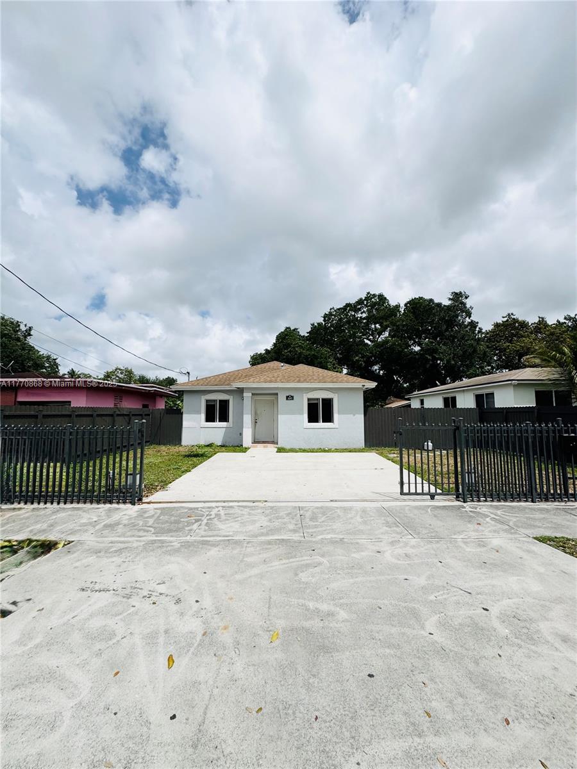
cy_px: 384
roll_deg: -0.2
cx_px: 288
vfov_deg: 102.1
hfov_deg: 85.7
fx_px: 311
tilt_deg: +5.3
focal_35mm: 14
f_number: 2.2
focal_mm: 2.22
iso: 40
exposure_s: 1/3906
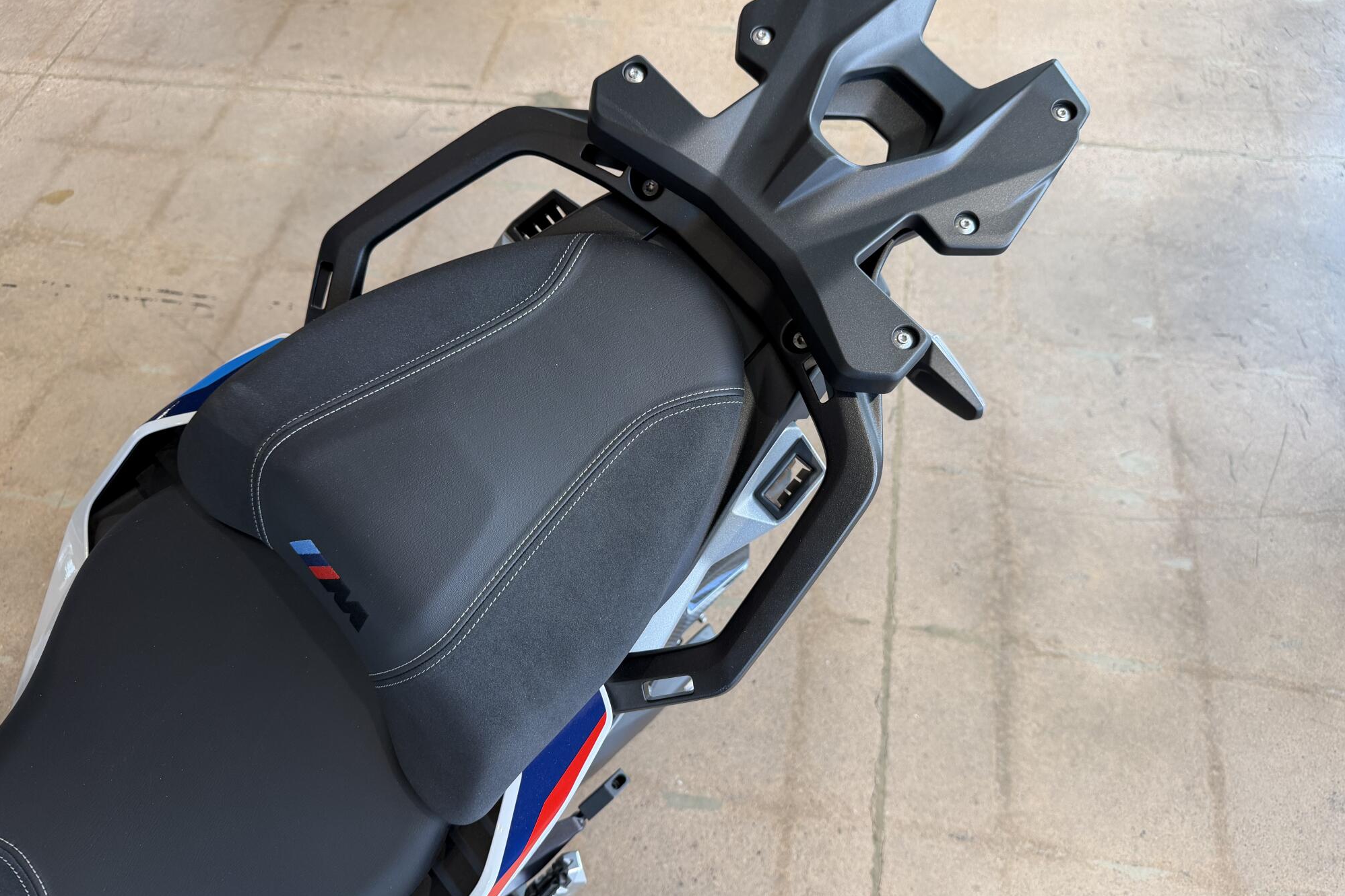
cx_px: 672
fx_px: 934
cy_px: 406
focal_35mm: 25
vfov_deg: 51.2
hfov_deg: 71.5
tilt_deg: -56.0
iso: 125
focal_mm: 6.76
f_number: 1.78
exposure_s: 1/120
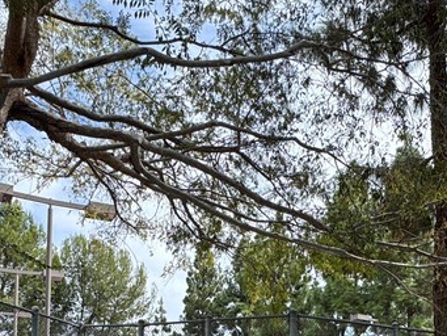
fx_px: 543
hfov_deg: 44.7
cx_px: 241
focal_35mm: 42
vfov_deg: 30.1
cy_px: 386
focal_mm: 2.22
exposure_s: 1/669
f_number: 2.2
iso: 40
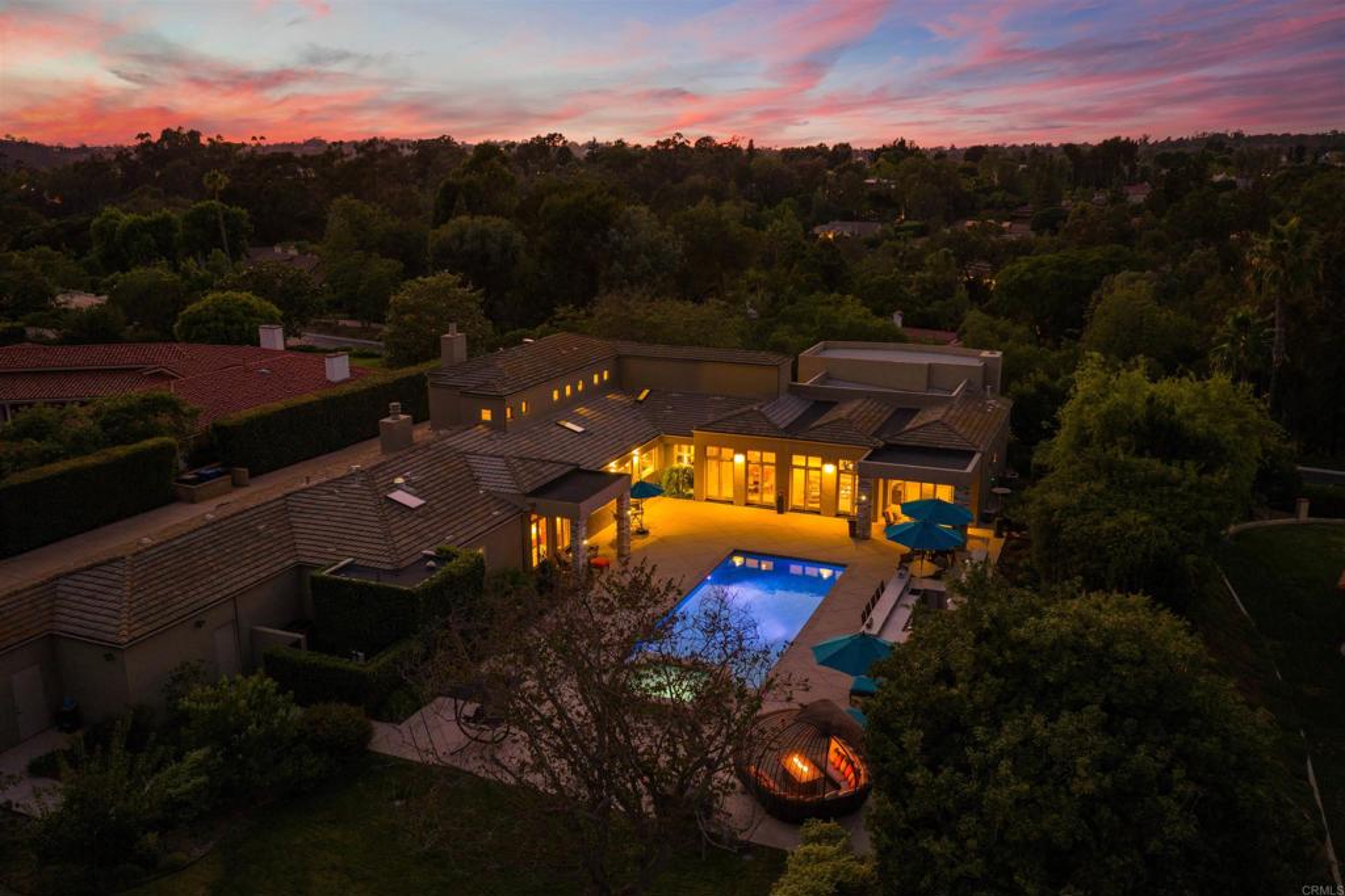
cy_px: 448
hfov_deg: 65.5
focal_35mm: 28
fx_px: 1046
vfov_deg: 46.4
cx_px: 672
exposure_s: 1/13
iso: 800
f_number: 2
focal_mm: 14.45
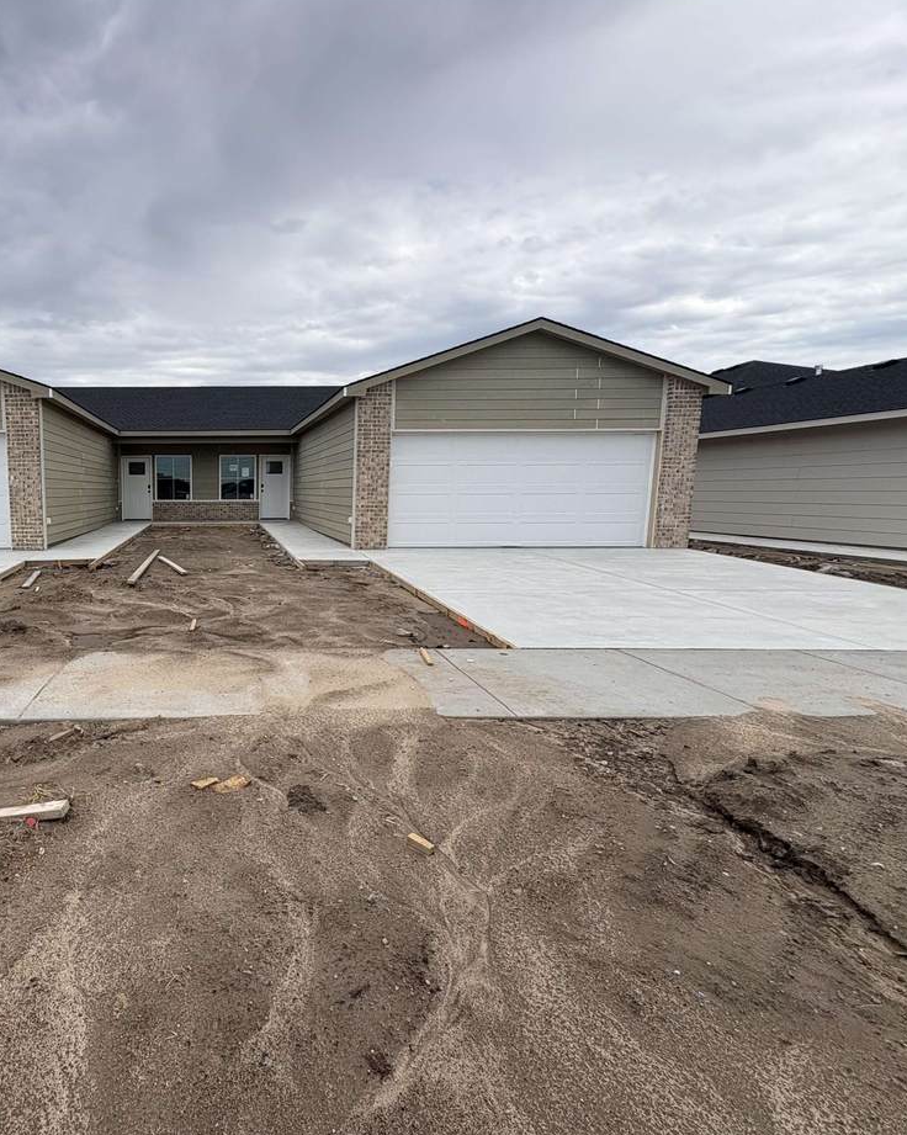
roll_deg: +1.2
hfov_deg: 65.8
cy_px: 577
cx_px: 211
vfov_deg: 83.3
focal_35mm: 19
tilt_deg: -5.5
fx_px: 638
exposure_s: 1/1709
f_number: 2.2
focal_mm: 2.22
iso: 50
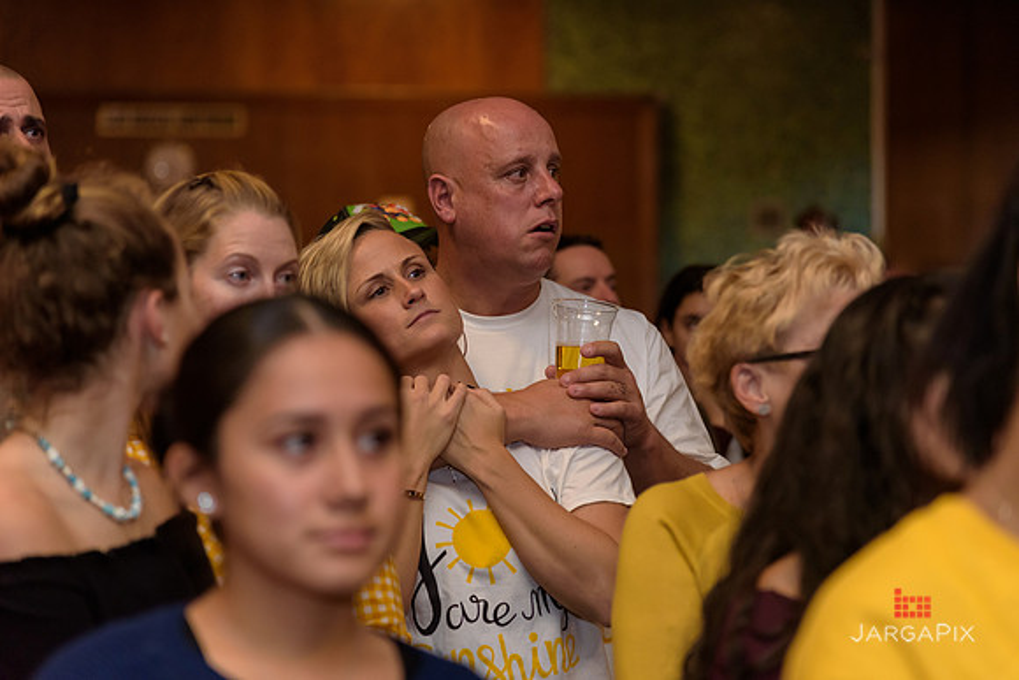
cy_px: 340
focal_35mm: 120
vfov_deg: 11.4
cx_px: 510
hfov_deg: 17.1
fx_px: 3397
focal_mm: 120
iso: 2000
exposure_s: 1/125
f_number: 4
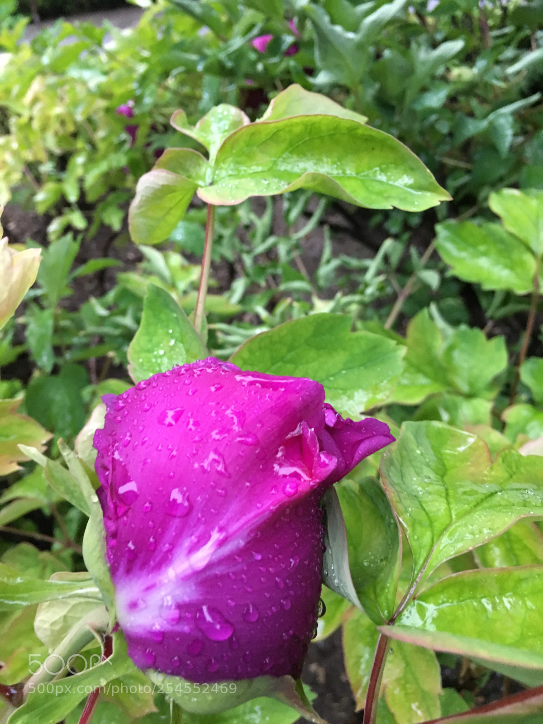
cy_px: 362
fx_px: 607
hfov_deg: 48.2
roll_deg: +17.3
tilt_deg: -40.8
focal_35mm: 29
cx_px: 272
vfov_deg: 61.7
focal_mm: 4.15
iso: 200
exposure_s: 1/20
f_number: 2.2
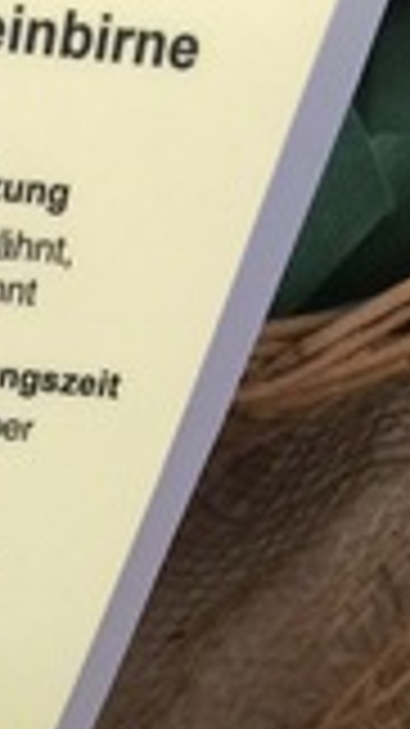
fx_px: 1935
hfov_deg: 11.2
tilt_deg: -70.2
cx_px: -351
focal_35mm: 100
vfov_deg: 18.7
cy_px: 1116
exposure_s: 1/17
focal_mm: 4.15
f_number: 2.2
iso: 50
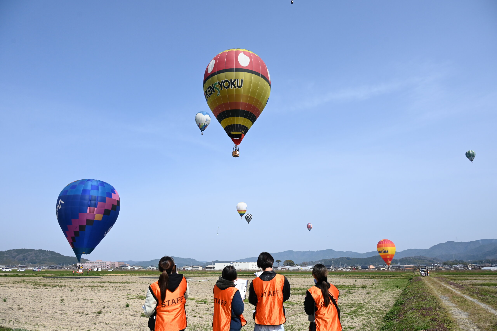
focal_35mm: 24
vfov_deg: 53.1
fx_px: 331
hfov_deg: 73.8
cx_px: 248
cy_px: 166
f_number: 7.1
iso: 400
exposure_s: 1/1600
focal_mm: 24
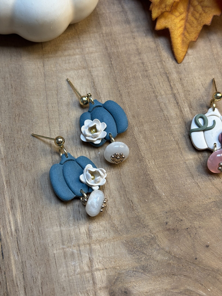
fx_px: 445
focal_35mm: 52
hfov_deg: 28.0
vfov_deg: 36.8
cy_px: 148
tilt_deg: -68.8
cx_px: 111
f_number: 1.6
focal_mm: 5.96
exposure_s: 1/60
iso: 64
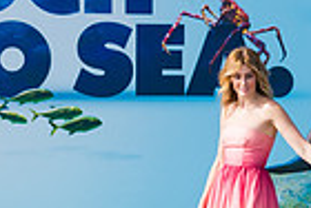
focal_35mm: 157
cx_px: 195
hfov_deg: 13.0
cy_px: 105
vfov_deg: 8.8
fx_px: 1359
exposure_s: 1/2000
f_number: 5
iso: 200
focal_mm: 38
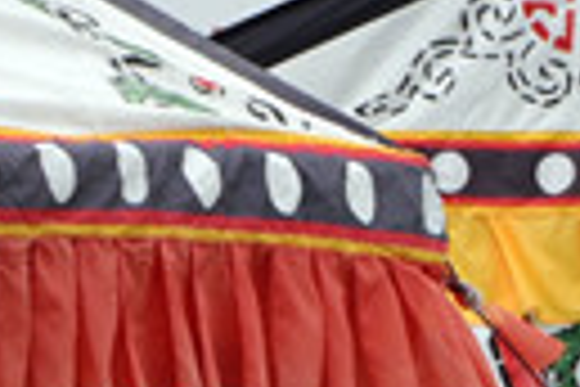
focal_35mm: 464
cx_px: 1268
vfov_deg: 3.0
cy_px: 277
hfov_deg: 4.4
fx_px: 7475
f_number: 14
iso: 200
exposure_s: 1/160
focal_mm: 50
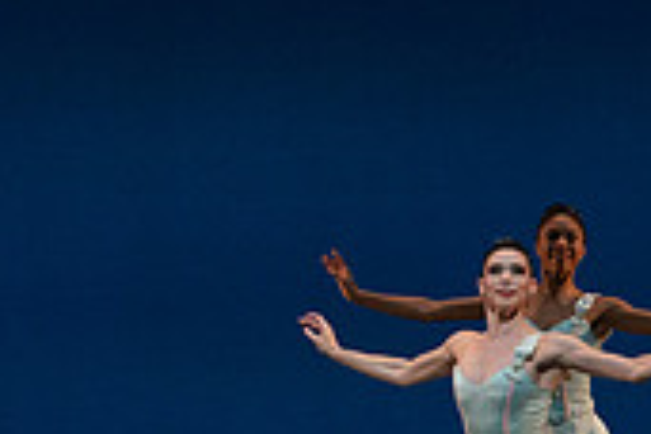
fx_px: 8390
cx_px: 122
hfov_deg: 4.4
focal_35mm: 464
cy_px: 413
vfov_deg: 3.0
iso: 3200
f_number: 8
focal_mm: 137
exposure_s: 1/500
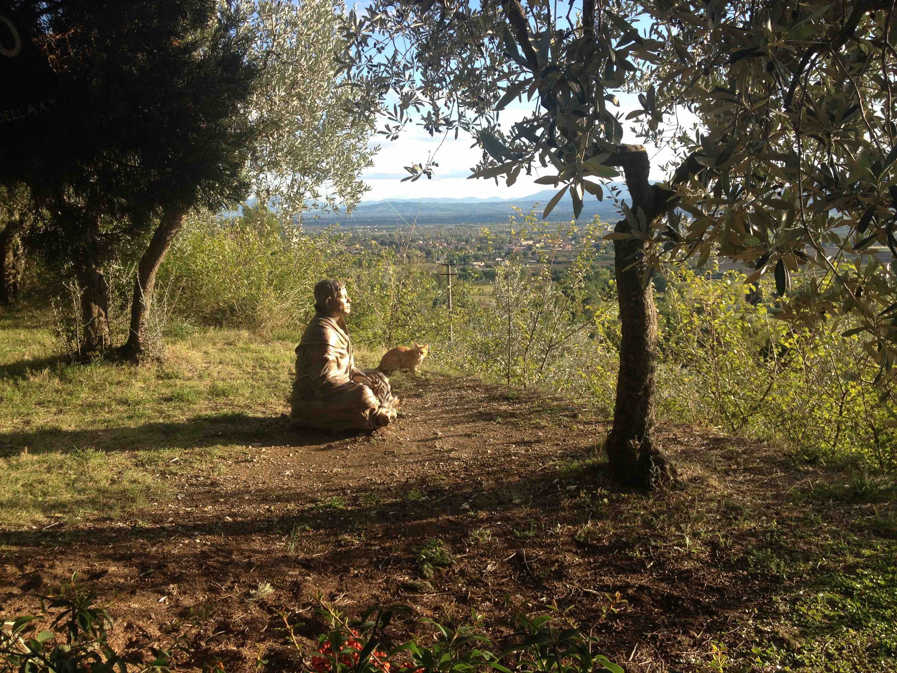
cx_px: 448
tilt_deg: -7.6
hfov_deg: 52.6
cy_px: 336
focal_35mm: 35
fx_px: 907
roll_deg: +2.0
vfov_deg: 40.7
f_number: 2.4
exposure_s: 1/506
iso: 50
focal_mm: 4.28
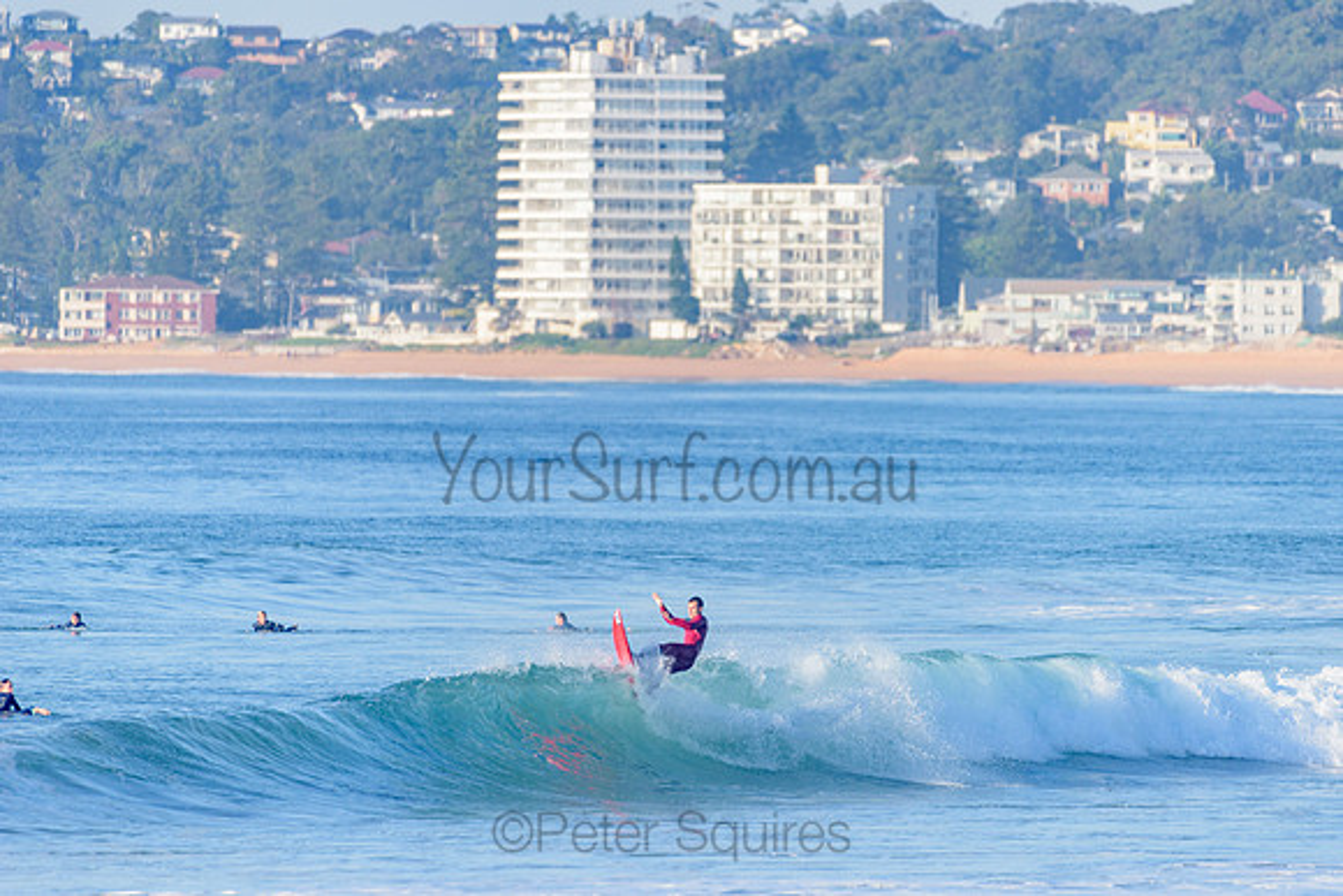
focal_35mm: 500
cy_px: 448
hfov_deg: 4.1
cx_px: 672
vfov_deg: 2.8
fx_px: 18656
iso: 280
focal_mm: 500
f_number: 5.6
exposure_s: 1/2000
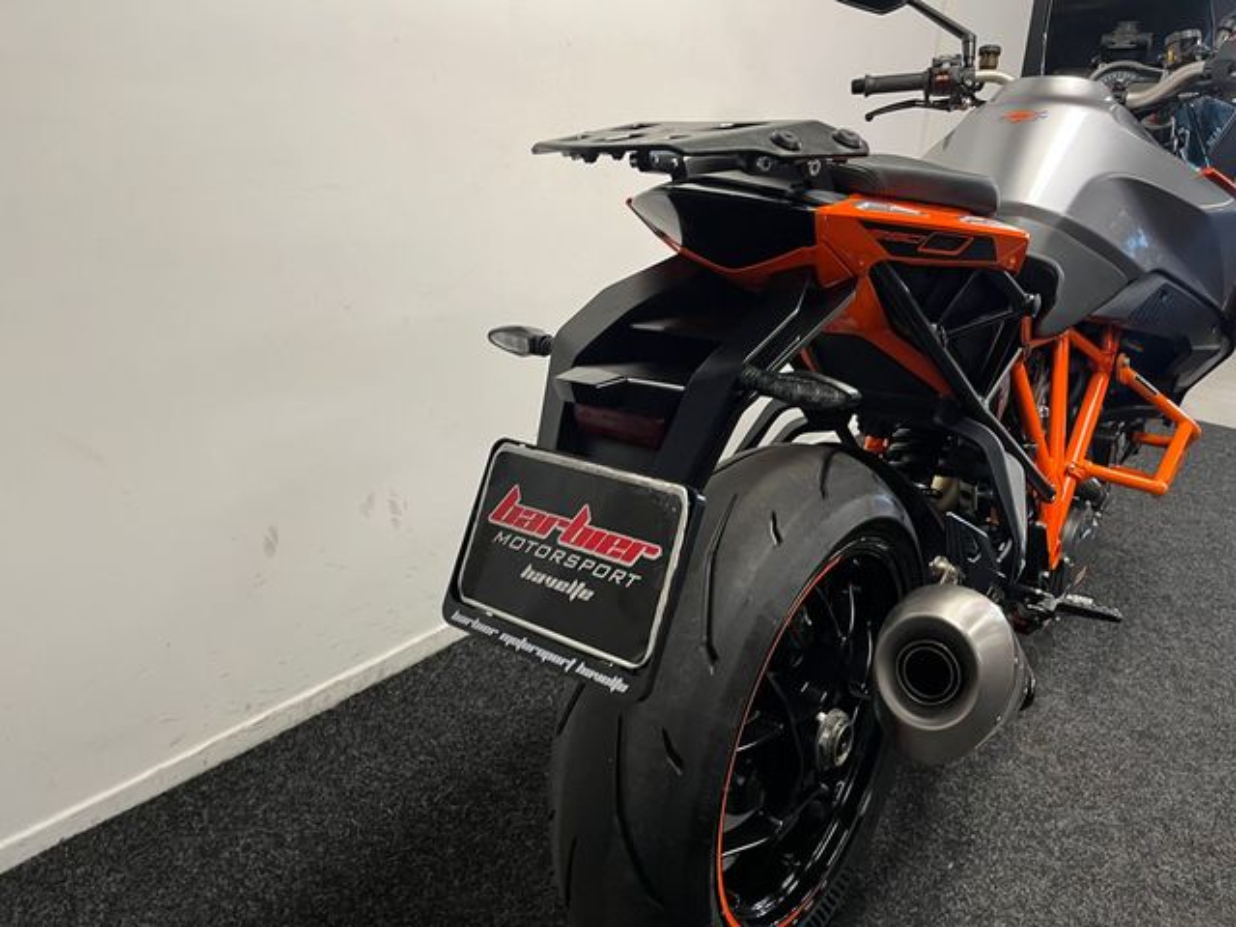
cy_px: 464
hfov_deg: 67.3
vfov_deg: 53.1
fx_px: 928
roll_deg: -1.9
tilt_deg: -21.4
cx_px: 618
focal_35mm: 26
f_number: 1.6
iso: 125
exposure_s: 1/50
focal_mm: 5.1
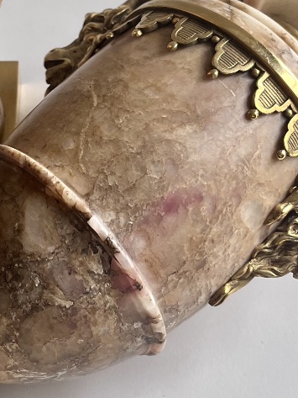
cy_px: 86
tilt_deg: -49.2
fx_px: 757
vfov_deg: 28.8
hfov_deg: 21.8
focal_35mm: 66
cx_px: 41
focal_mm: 5.1
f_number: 1.6
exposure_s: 1/121
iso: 125
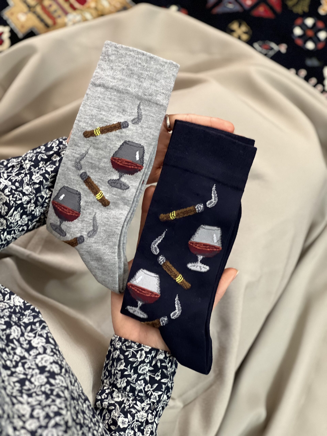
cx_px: 164
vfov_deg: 25.3
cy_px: 218
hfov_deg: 19.1
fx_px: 970
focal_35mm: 77
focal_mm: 9
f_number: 2.8
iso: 400
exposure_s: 1/17
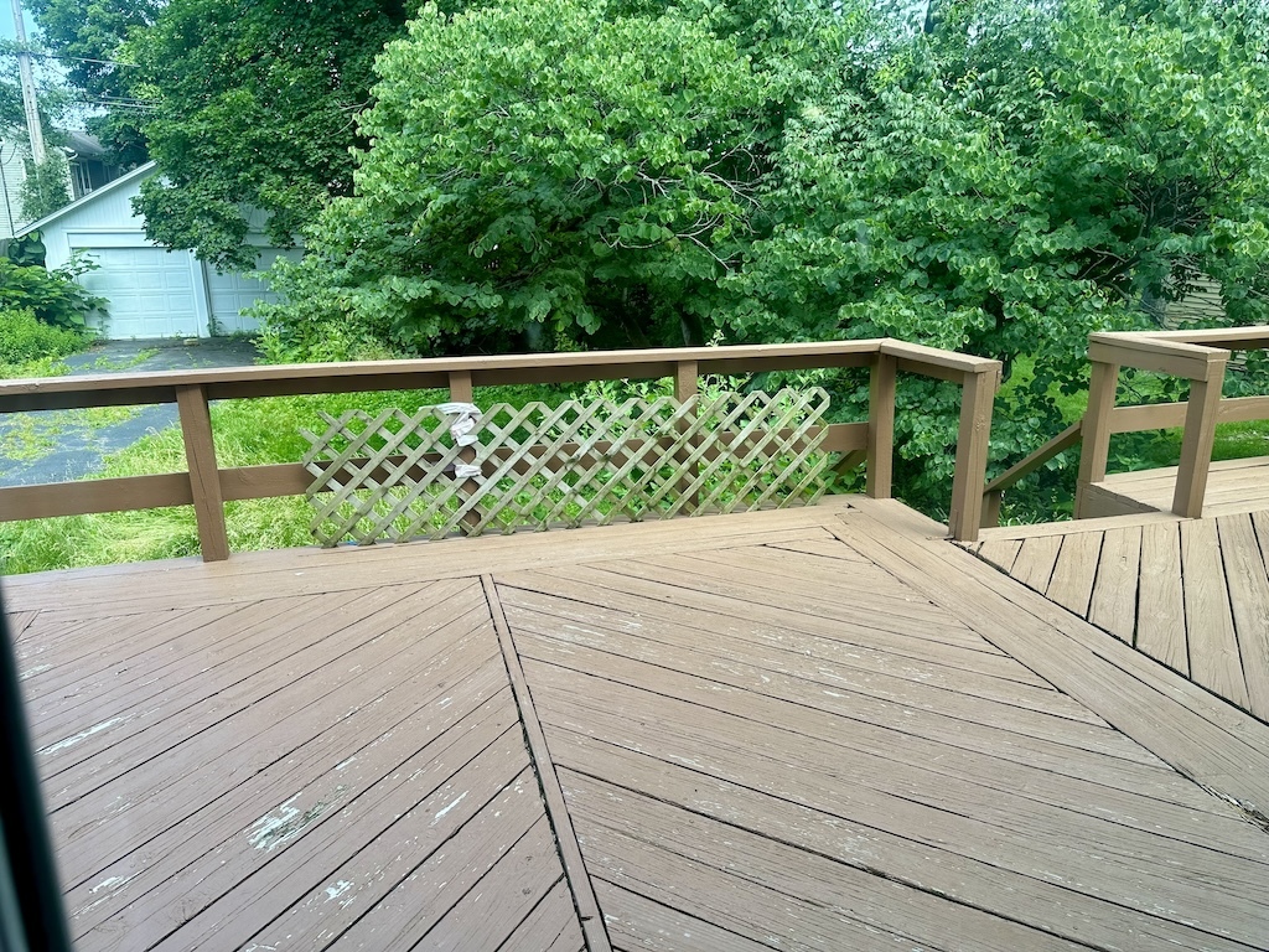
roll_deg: +0.5
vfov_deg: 56.8
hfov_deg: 71.6
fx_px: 880
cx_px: 634
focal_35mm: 24
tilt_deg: -14.3
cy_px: 476
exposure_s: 1/357
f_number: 1.78
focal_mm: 6.86
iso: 80
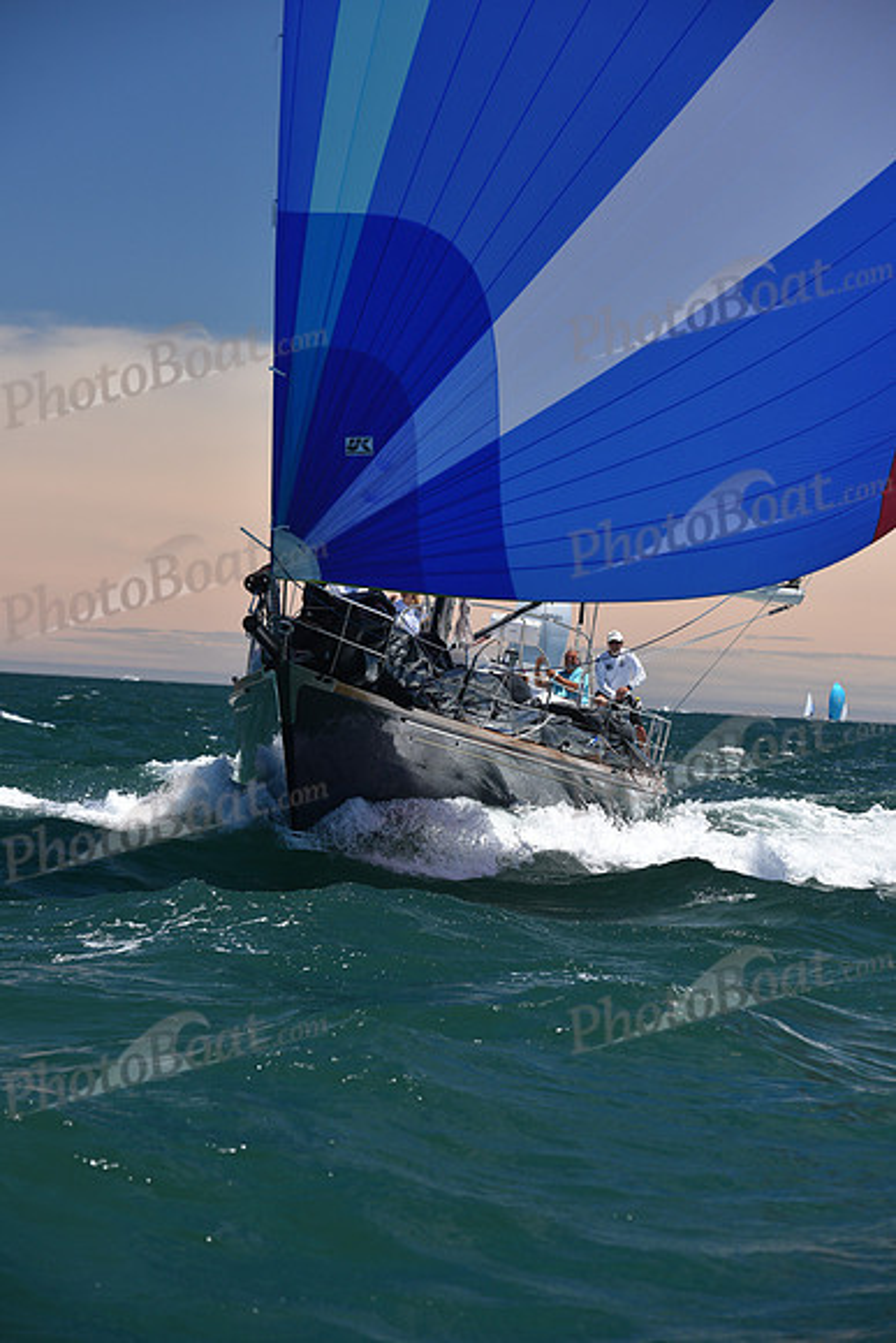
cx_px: 448
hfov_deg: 13.0
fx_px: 3917
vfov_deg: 19.5
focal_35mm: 105
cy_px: 672
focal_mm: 105
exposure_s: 1/800
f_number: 5.6
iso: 250
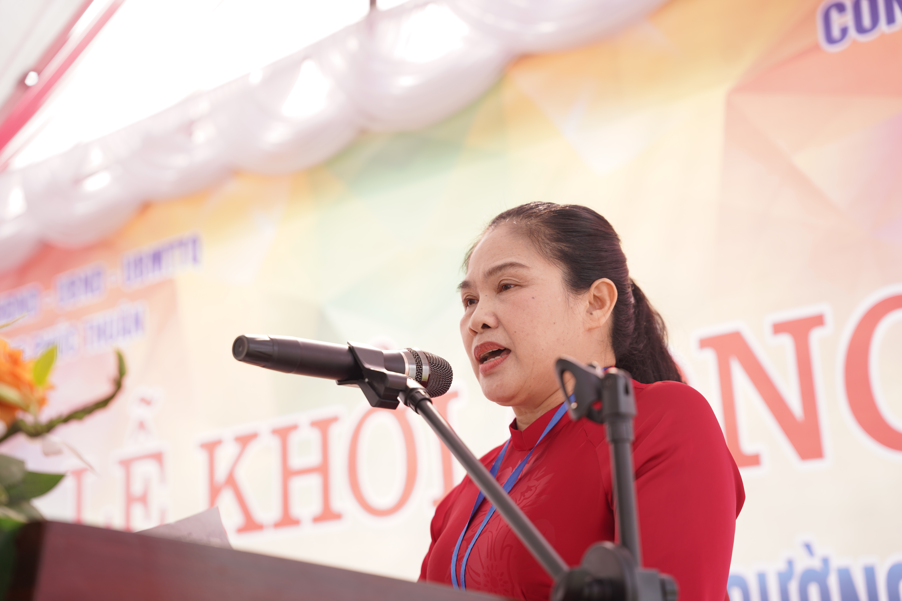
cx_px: 451
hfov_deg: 35.8
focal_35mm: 56
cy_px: 300
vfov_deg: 24.3
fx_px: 1398
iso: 100
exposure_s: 1/125
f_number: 2.8
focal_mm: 55.8
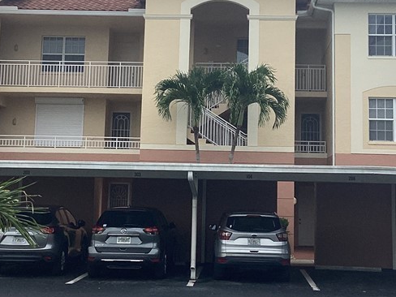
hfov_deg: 29.8
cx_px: 221
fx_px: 744
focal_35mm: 65
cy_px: 101
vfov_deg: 22.5
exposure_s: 1/255
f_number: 2.4
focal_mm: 3.3
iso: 25
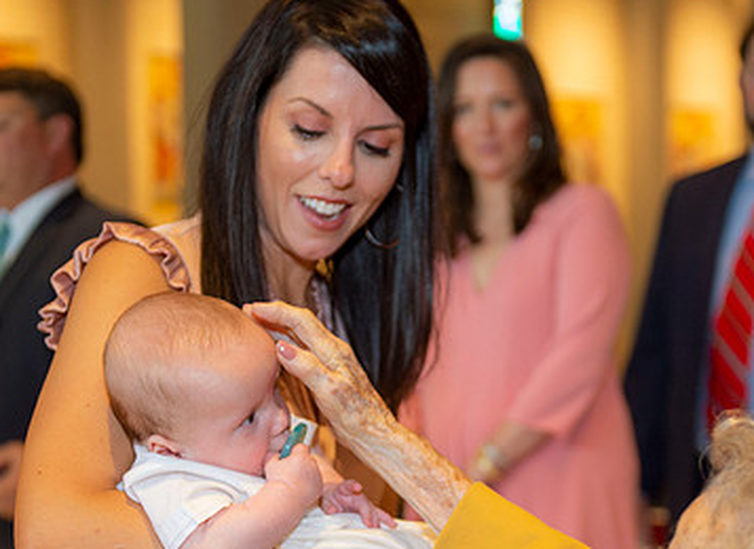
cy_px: 400
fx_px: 1875
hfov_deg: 22.7
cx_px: 429
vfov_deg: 16.6
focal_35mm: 87
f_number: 2.8
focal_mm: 50
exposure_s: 1/100
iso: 1000
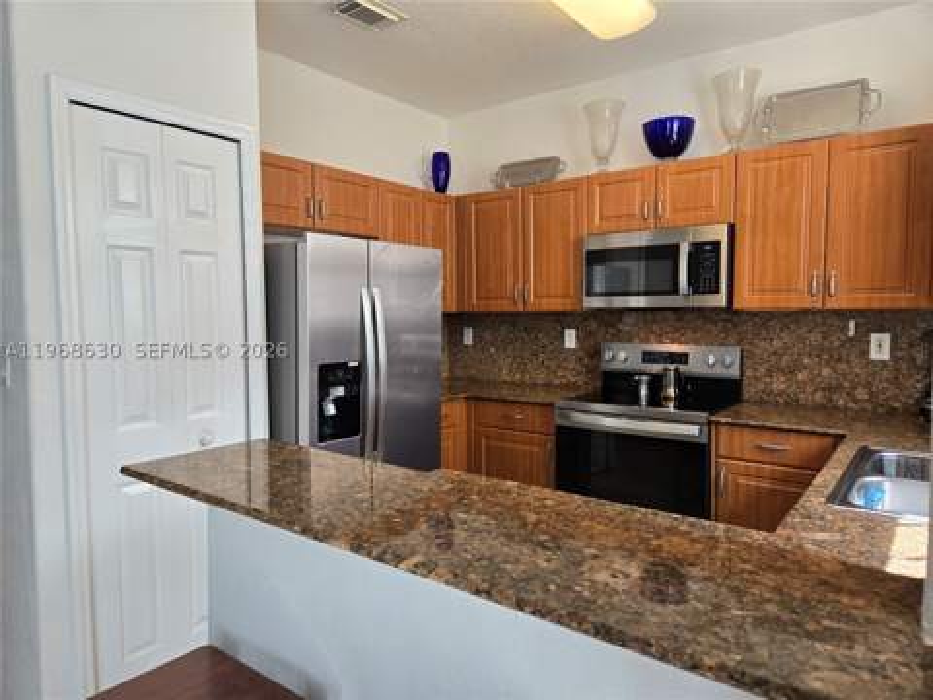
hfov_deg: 73.9
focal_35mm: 23
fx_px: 620
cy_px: 350
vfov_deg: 58.9
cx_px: 466
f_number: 1.8
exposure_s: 1/120
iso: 125
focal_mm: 5.4
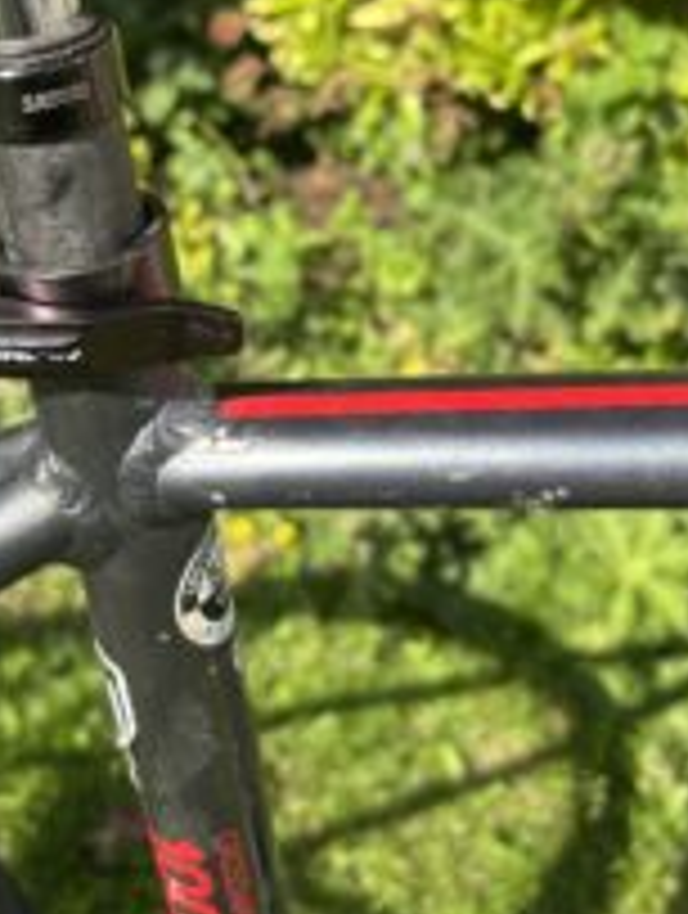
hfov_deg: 31.4
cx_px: 234
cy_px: 320
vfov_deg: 40.8
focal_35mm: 46
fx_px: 1215
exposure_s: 1/943
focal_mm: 5.96
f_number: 1.6
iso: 50
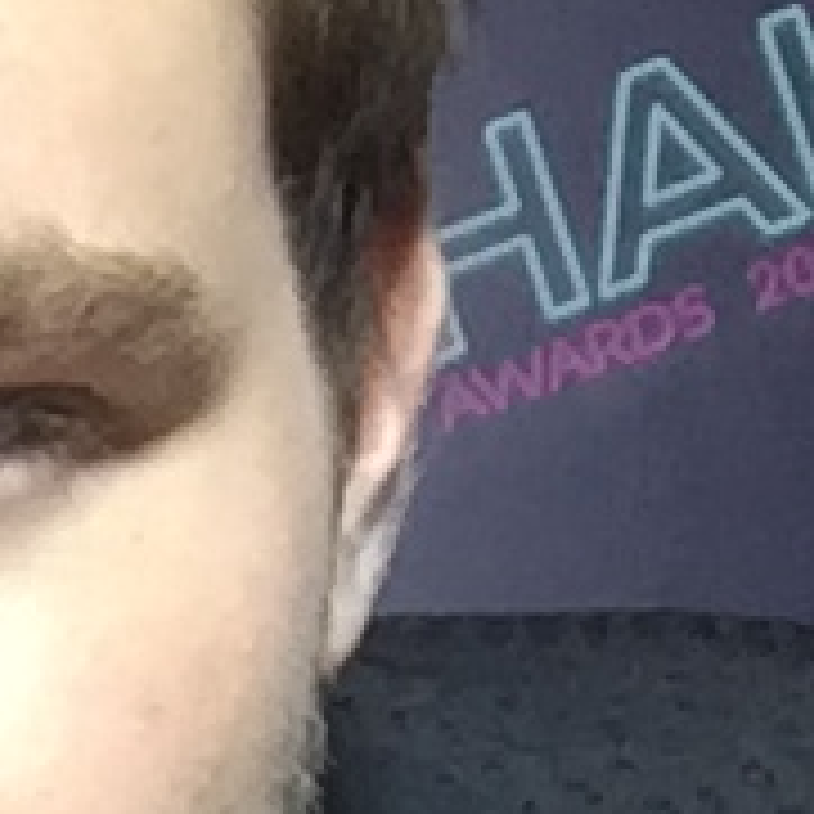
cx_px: -792
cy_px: 1916
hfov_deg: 8.6
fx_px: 5161
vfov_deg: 8.3
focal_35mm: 194
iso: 50
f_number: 2.2
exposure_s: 1/60
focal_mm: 2.65
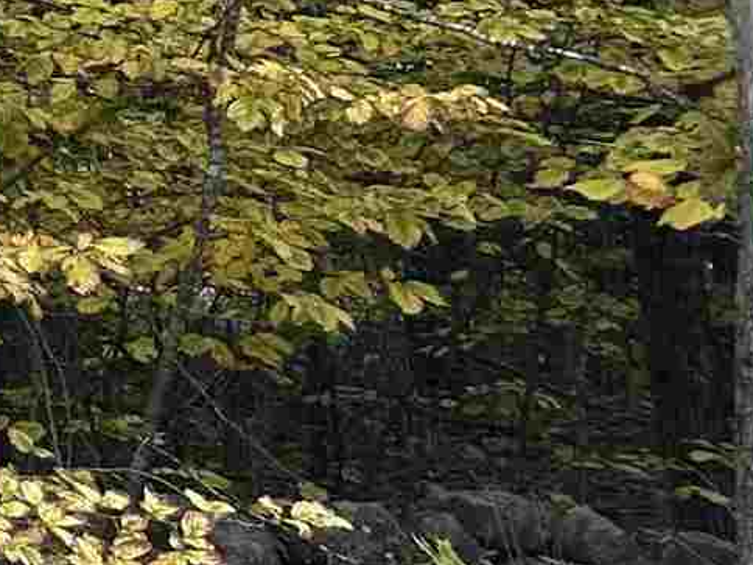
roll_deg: -2.0
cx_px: -1416
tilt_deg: +6.6
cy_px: -277
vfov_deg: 8.8
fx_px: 3589
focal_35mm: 165
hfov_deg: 9.6
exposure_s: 1/452
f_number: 1.5
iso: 50
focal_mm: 5.7
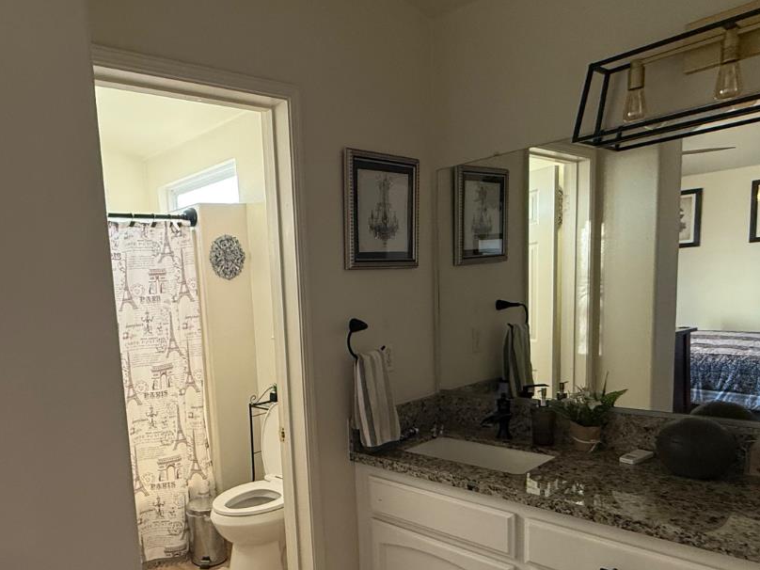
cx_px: 222
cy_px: 378
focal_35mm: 26
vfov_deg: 52.1
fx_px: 571
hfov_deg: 64.6
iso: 320
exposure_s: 1/120
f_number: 2.2
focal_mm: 2.22
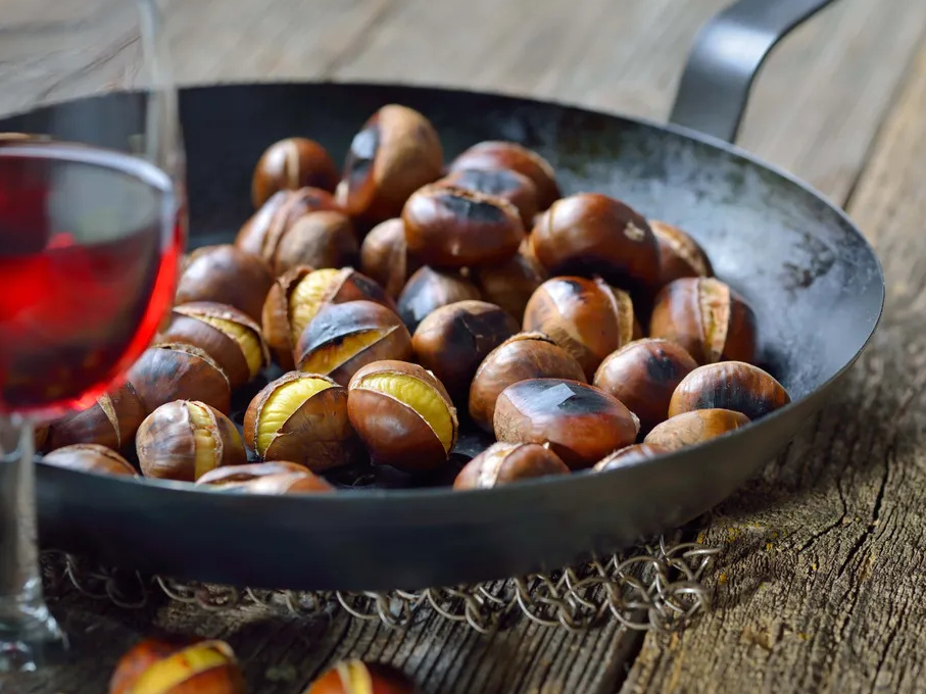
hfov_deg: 17.3
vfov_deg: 13.0
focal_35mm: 114
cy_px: 346
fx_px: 3049
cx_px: 461
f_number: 7.1
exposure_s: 1/160
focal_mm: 105
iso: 100
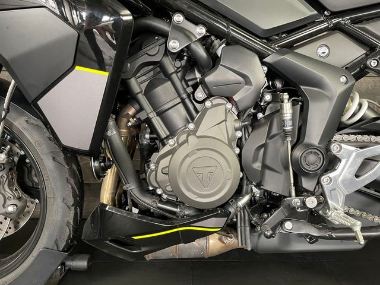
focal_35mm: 26
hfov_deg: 67.3
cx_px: 190
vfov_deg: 53.1
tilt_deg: -4.6
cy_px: 142
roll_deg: -0.4
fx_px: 285
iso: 250
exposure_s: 1/50
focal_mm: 4.2
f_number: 1.6
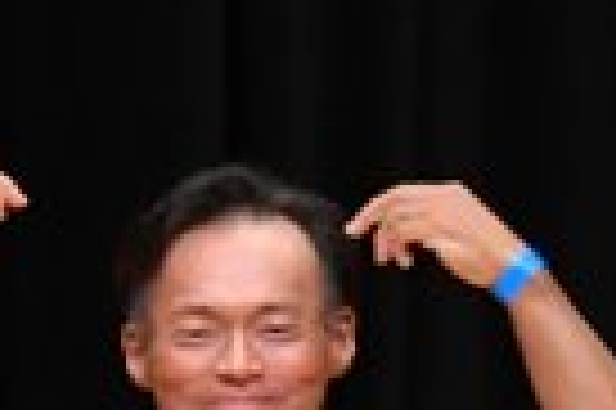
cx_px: 259
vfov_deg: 0.9
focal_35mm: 1525
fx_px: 26063
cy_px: 1144
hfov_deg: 1.4
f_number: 5.6
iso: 3200
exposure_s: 1/400
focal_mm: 180
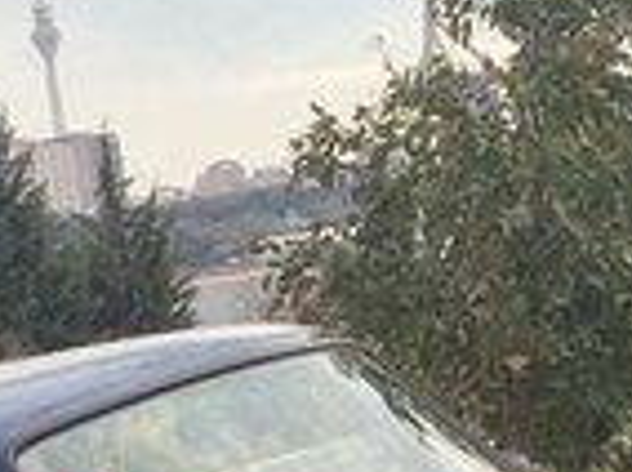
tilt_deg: -15.8
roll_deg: +7.5
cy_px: 928
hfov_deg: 14.6
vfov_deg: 10.2
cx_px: 387
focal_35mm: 135
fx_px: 2461
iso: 32
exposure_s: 1/719
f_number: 2.2
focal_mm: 4.15
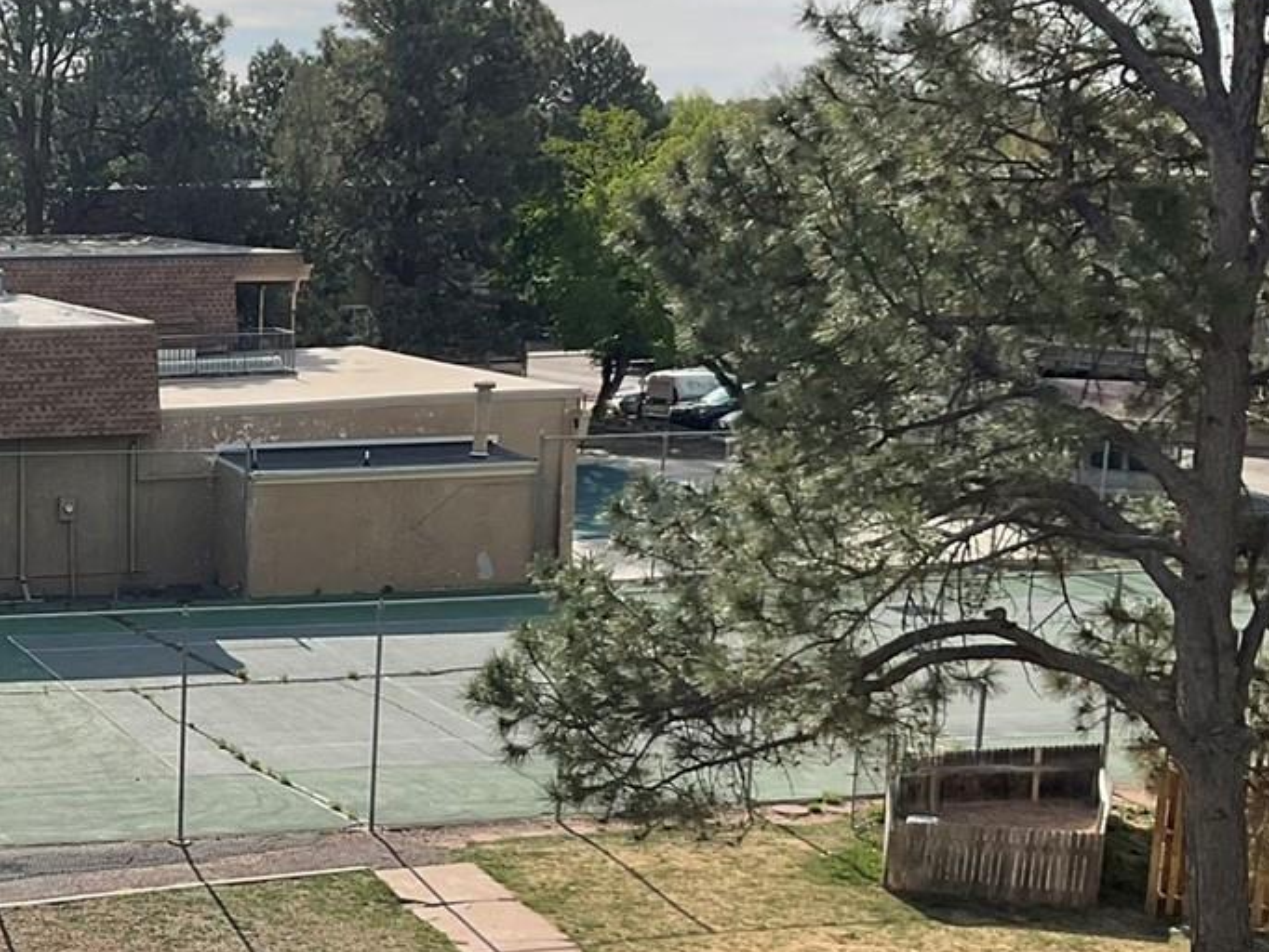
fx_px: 2494
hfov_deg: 26.5
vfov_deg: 21.4
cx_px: -91
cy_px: 736
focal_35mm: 68
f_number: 1.8
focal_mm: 3
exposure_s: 1/1984
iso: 16
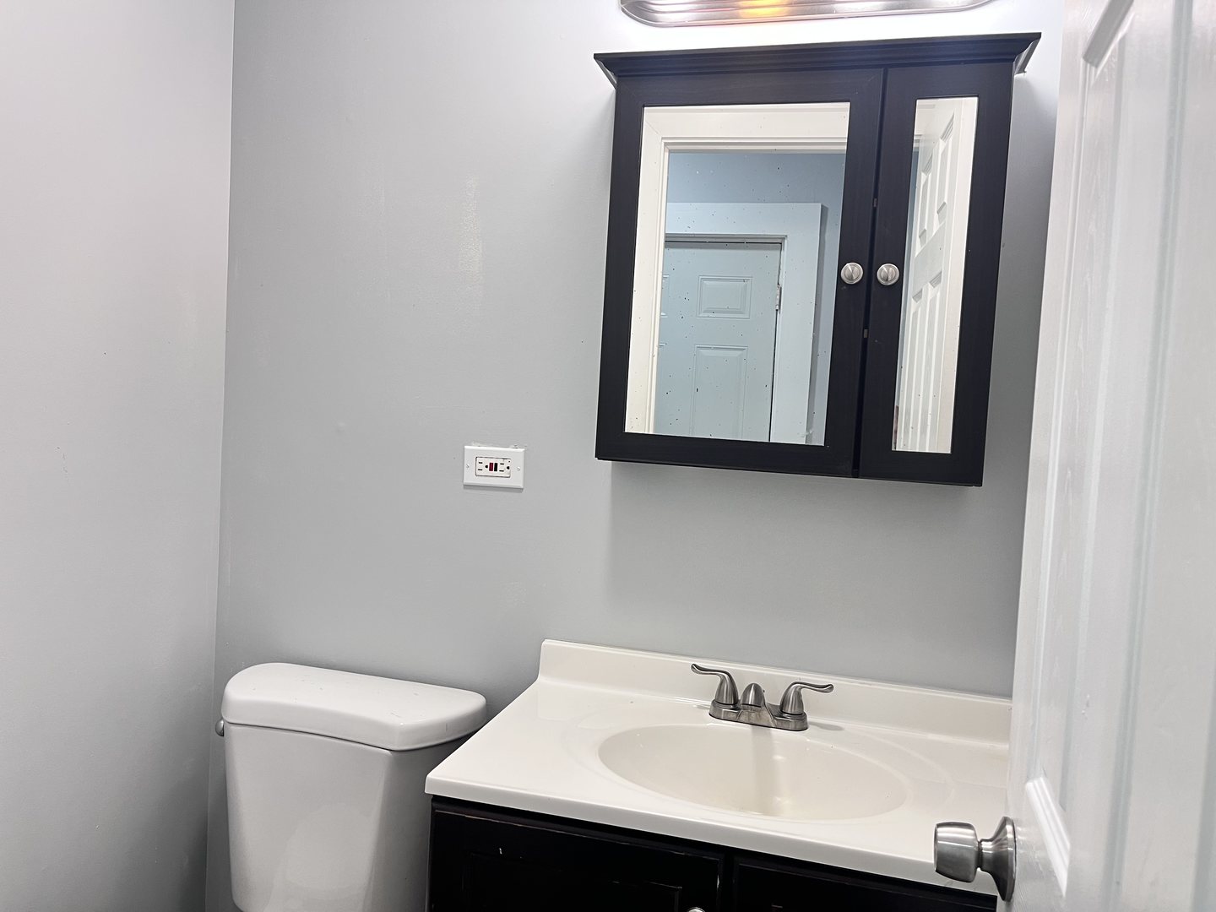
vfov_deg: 53.1
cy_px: 456
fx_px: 913
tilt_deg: -3.3
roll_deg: -3.3
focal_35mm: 26
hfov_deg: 67.3
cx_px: 608
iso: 100
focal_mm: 5.1
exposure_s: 1/60
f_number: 1.6
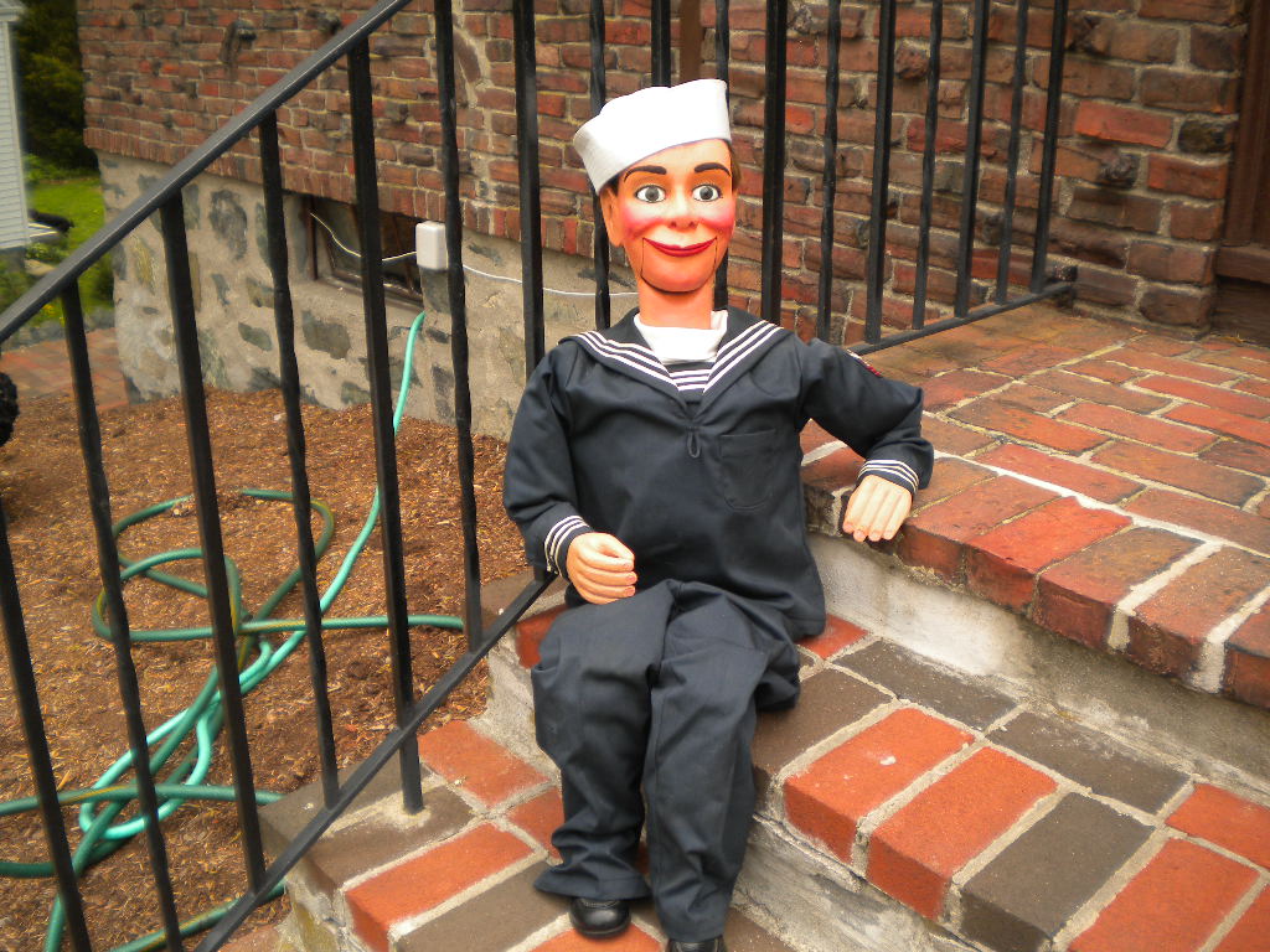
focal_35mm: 35
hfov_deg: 52.6
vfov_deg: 40.7
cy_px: 476
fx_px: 1284
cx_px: 635
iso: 80
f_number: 3.1
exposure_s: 1/241
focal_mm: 6.3
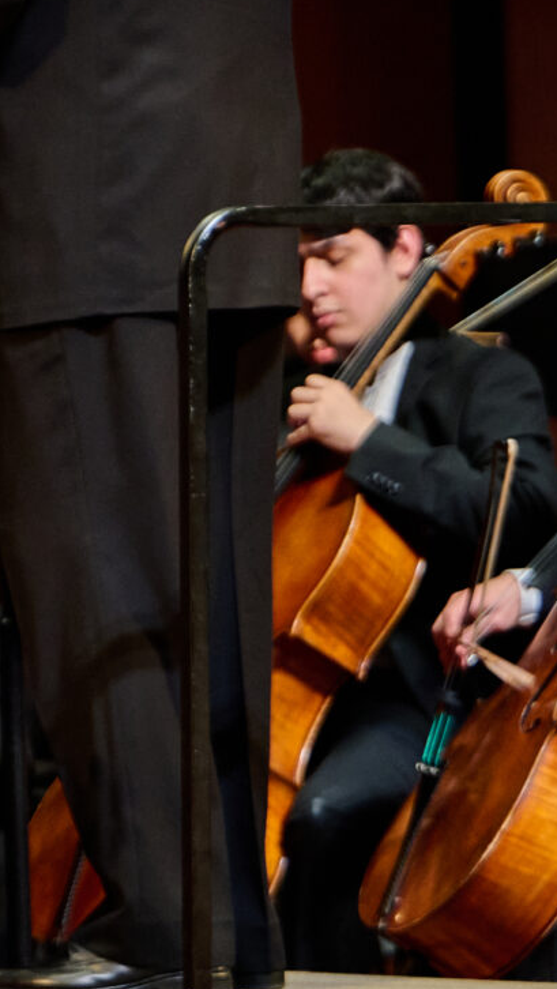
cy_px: 260
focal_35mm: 443
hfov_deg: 2.7
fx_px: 11618
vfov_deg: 4.9
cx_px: -535
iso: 1000
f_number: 2.8
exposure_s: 1/320
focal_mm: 120
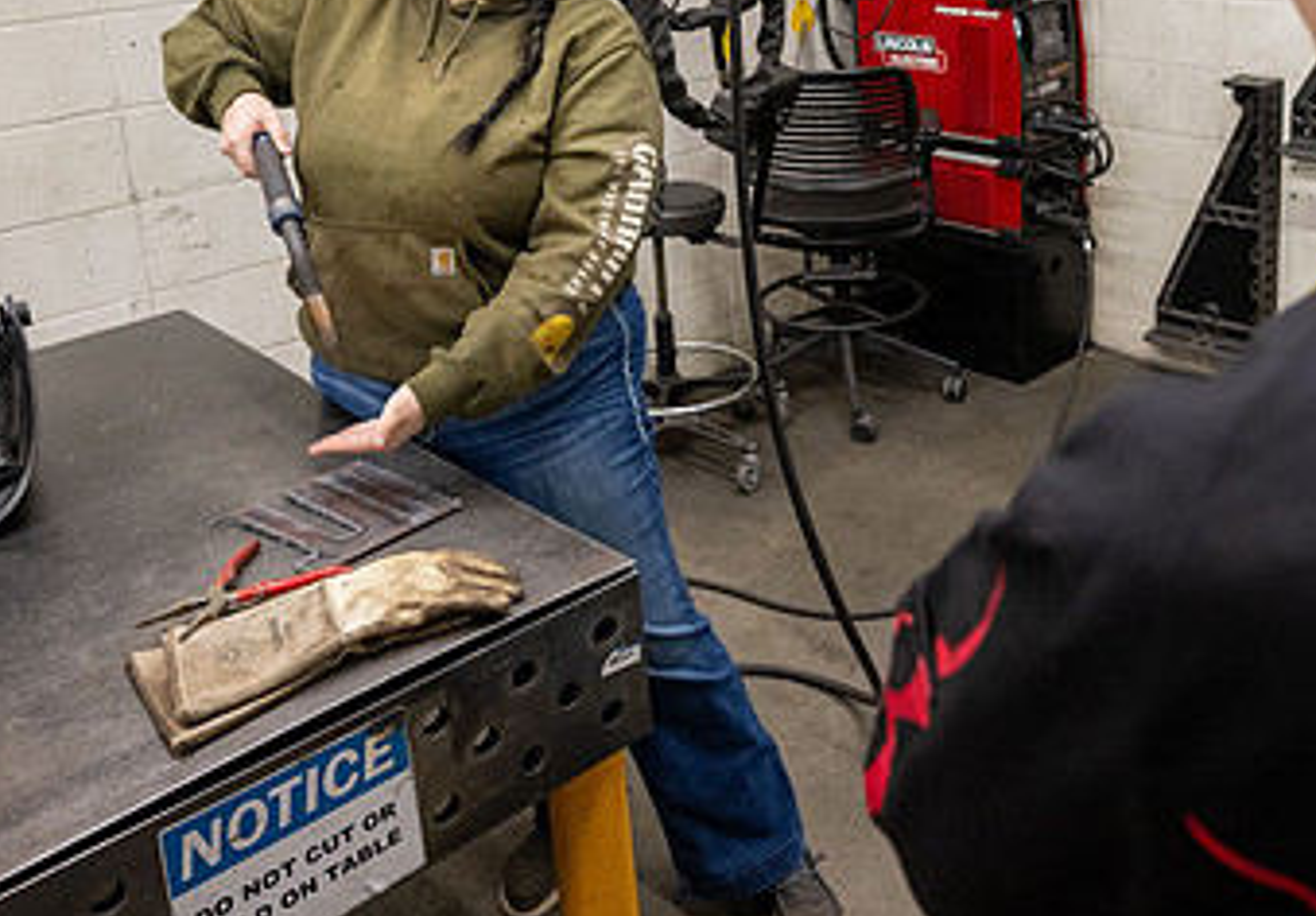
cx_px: 839
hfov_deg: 50.6
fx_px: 1371
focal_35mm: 37
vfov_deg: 35.6
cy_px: 163
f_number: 4
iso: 2000
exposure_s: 1/200
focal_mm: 21
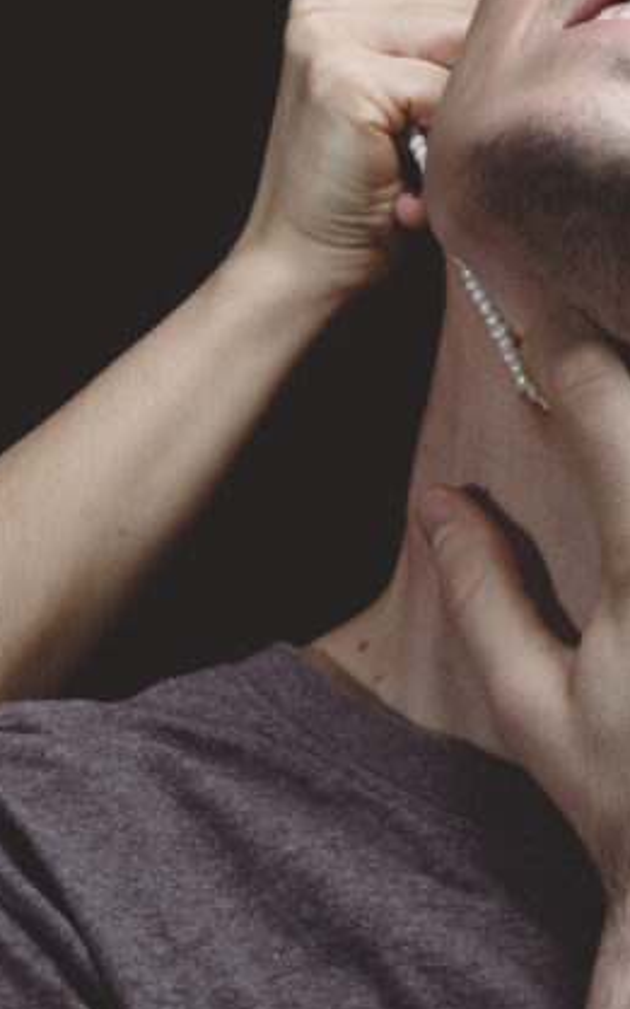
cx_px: 678
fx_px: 3436
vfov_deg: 16.7
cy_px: 457
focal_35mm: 125
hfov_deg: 10.4
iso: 100
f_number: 11
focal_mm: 50
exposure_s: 1/200
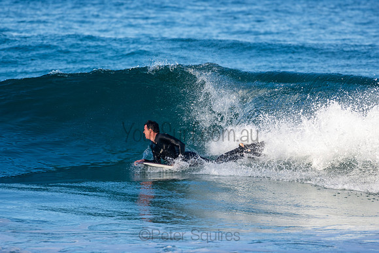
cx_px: 190
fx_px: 7897
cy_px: 126
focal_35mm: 750
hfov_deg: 2.7
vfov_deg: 1.8
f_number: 5.6
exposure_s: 1/1250
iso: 500
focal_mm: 500
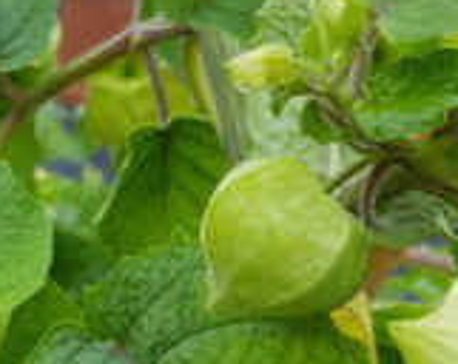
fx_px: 1068
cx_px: 108
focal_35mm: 79
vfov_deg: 19.2
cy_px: 269
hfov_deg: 23.9
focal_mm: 4.2
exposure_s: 1/377
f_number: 1.7
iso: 40
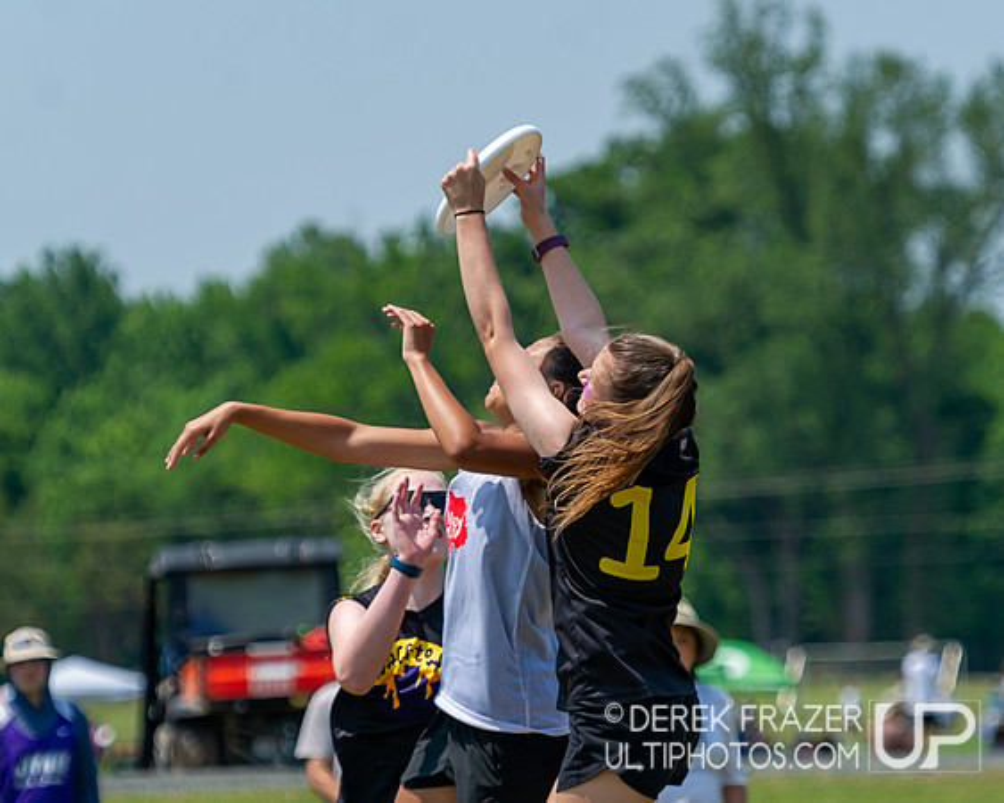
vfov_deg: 4.4
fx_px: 10461
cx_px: 555
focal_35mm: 352
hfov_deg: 5.5
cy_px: 530
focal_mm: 175
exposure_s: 1/2000
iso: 200
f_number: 4
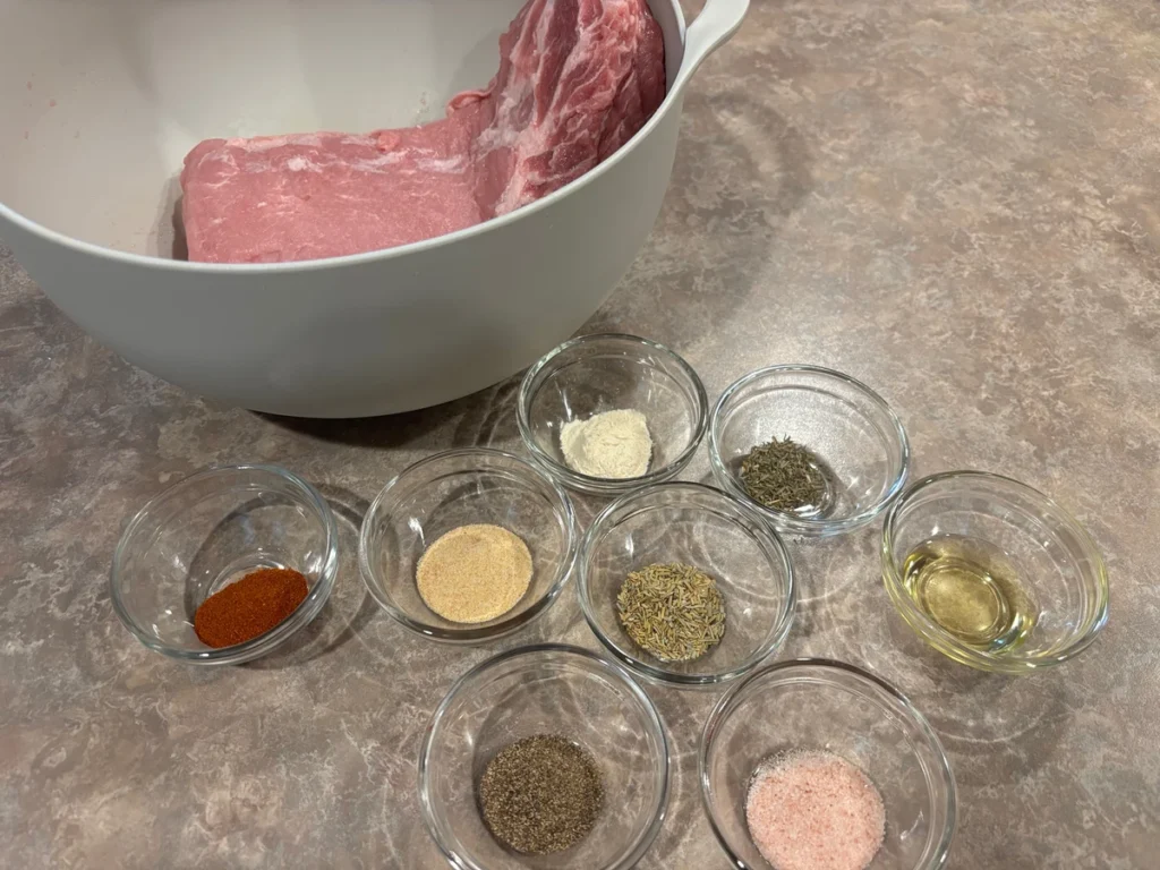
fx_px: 871
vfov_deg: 53.1
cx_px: 580
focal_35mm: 26
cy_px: 435
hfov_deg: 67.3
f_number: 1.6
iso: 160
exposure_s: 1/60
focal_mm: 5.96
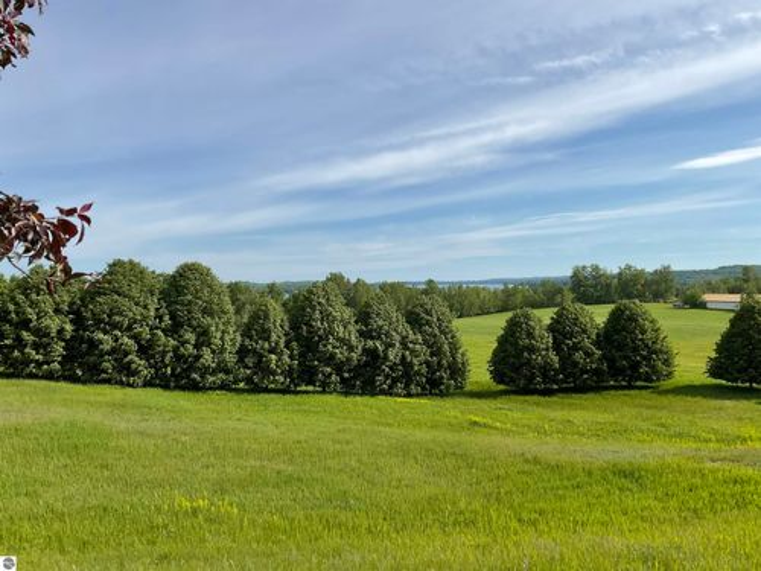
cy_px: 286
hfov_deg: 61.7
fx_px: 638
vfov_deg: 48.2
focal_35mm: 29
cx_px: 380
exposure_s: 1/2801
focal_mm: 3
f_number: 1.8
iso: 16
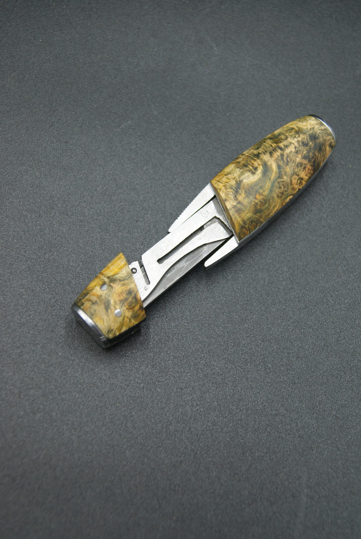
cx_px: 198
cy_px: 243
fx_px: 765
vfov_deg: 38.8
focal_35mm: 51
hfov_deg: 26.5
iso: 100
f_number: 5
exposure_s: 1/50
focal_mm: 30
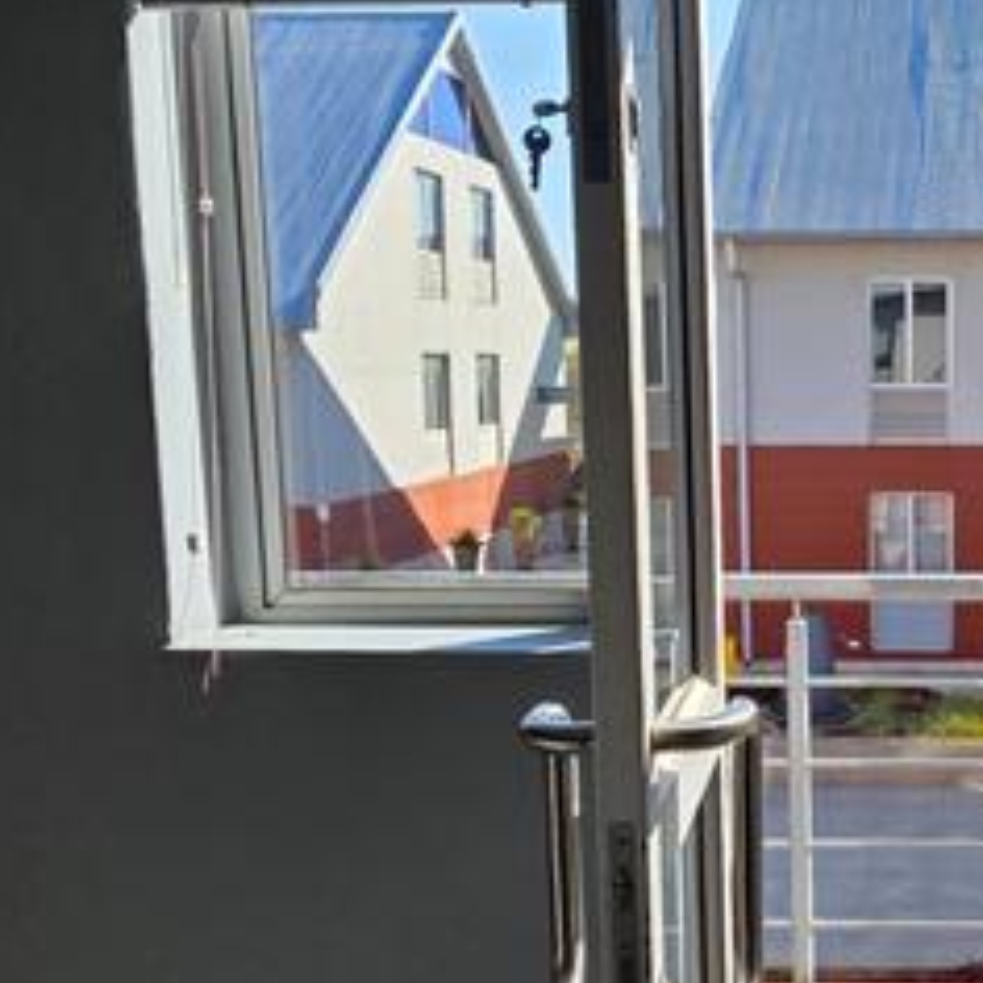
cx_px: 979
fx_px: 1253
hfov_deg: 38.2
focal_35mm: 39
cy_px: 500
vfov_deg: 42.8
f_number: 1.9
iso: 40
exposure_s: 1/937
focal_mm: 2.2
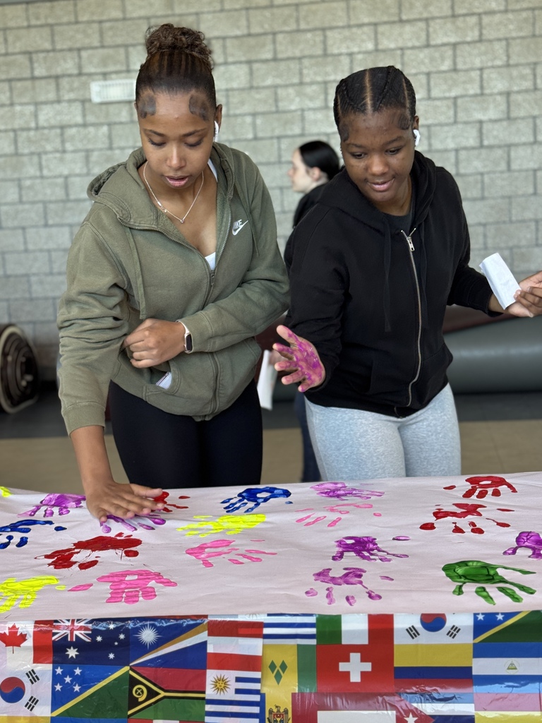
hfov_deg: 30.3
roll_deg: +0.9
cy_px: 362
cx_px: 271
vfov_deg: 39.7
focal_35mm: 48
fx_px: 1002
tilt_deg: -7.6
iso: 100
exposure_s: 1/60
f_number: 1.78
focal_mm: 6.76
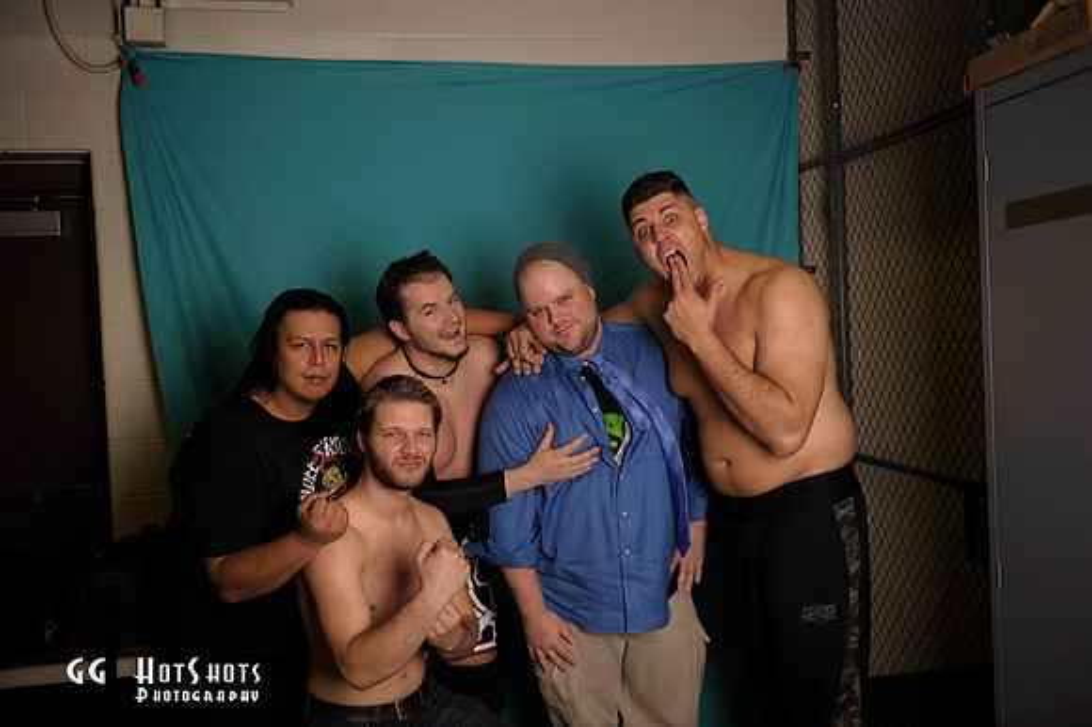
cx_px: 546
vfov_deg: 38.8
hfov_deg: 55.8
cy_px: 364
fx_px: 1031
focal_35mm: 34
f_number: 2.8
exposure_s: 1/250
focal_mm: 34
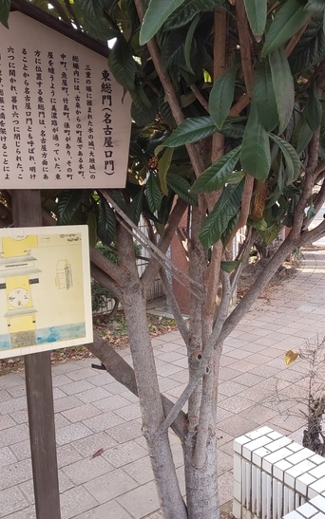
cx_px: 266
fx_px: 439
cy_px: 263
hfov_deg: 38.8
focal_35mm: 31
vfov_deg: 61.2
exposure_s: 1/104
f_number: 1.94
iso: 28
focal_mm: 3.45
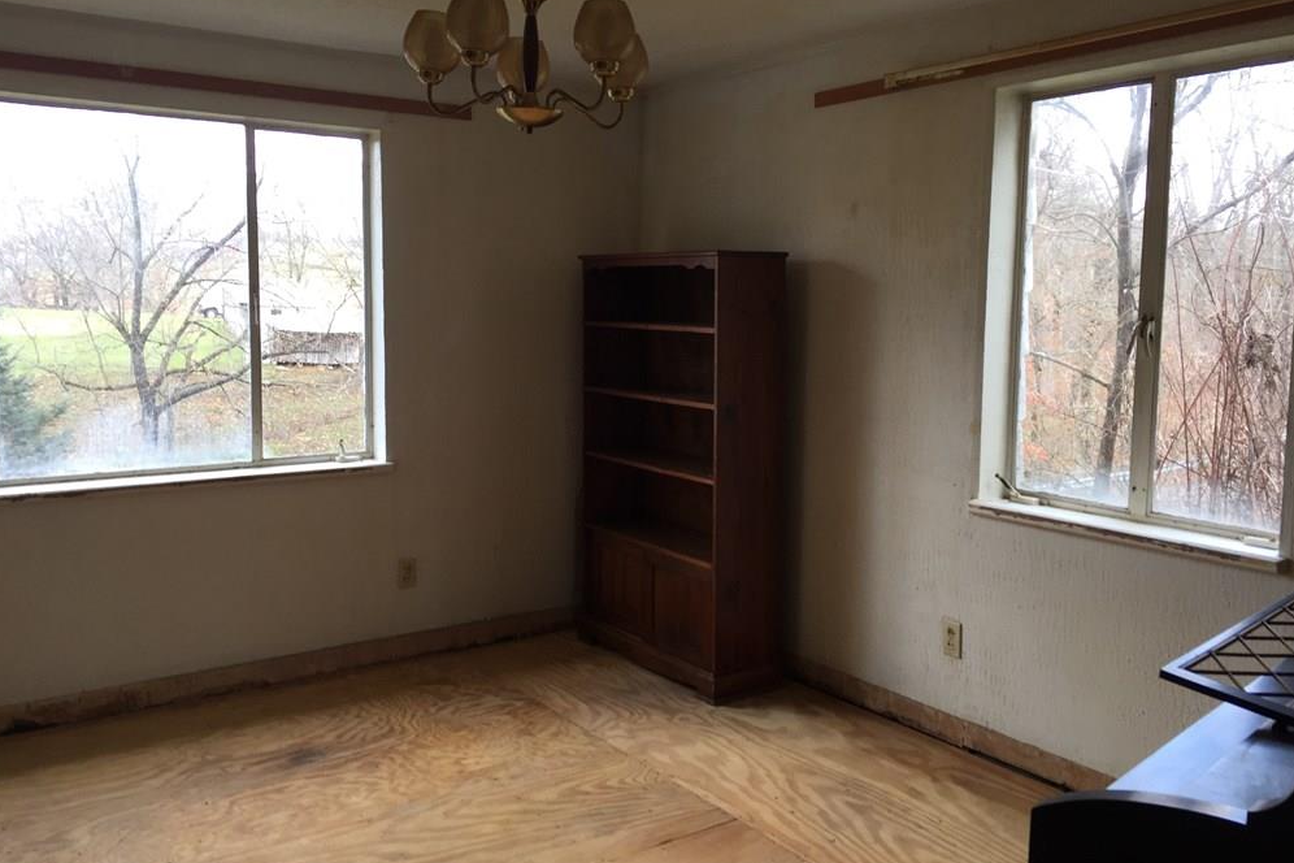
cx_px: 638
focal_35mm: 31
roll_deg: +0.1
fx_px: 1114
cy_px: 404
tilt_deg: -4.0
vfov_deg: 42.3
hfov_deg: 60.3
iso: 40
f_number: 2.2
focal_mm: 4.15
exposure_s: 1/60
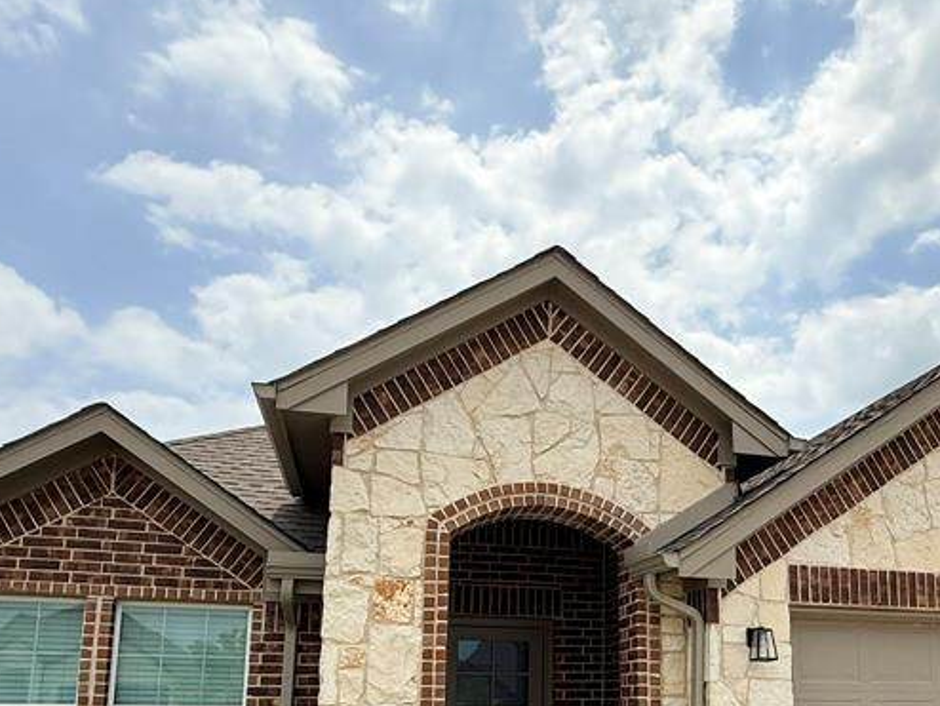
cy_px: 590
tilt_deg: +7.4
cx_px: 578
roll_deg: +0.0
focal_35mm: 29
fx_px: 788
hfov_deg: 60.9
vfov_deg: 45.2
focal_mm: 2.22
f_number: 2.2
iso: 50
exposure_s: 1/2320
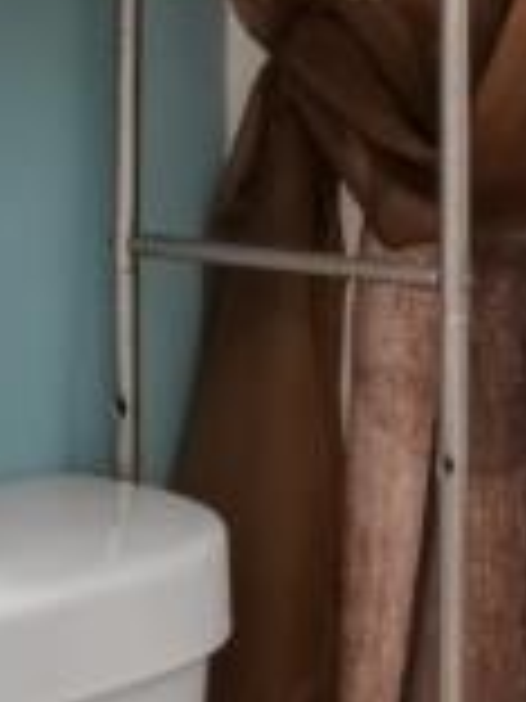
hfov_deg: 10.7
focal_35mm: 135
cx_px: -202
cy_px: -38
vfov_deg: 14.3
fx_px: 2735
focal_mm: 7
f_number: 7.1
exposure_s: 1/13
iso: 640
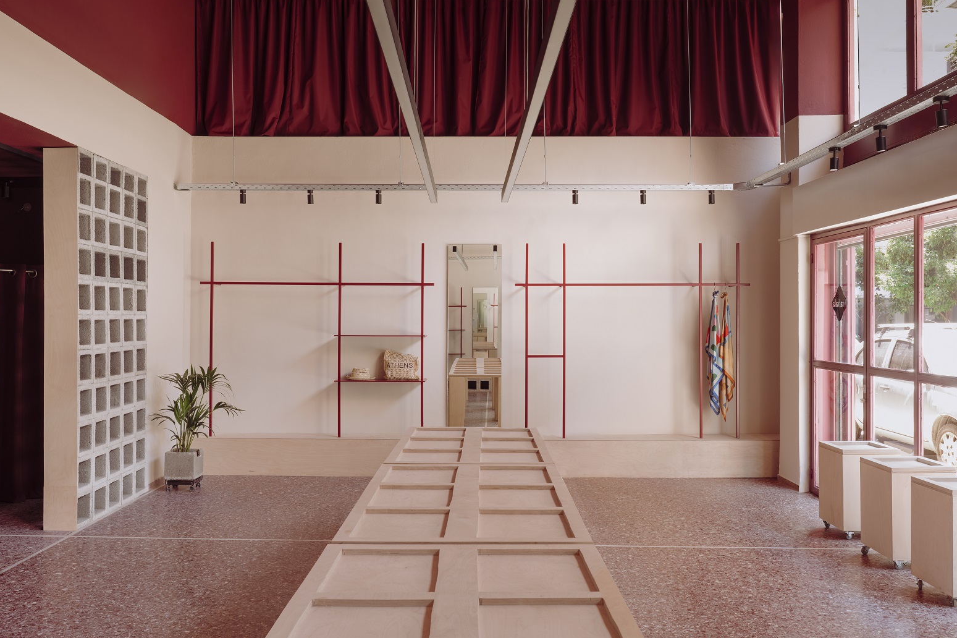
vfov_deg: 42.3
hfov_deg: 60.3
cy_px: 327
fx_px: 824
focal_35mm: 31
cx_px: 469
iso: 100
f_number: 11
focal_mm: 30
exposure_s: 1/1.67
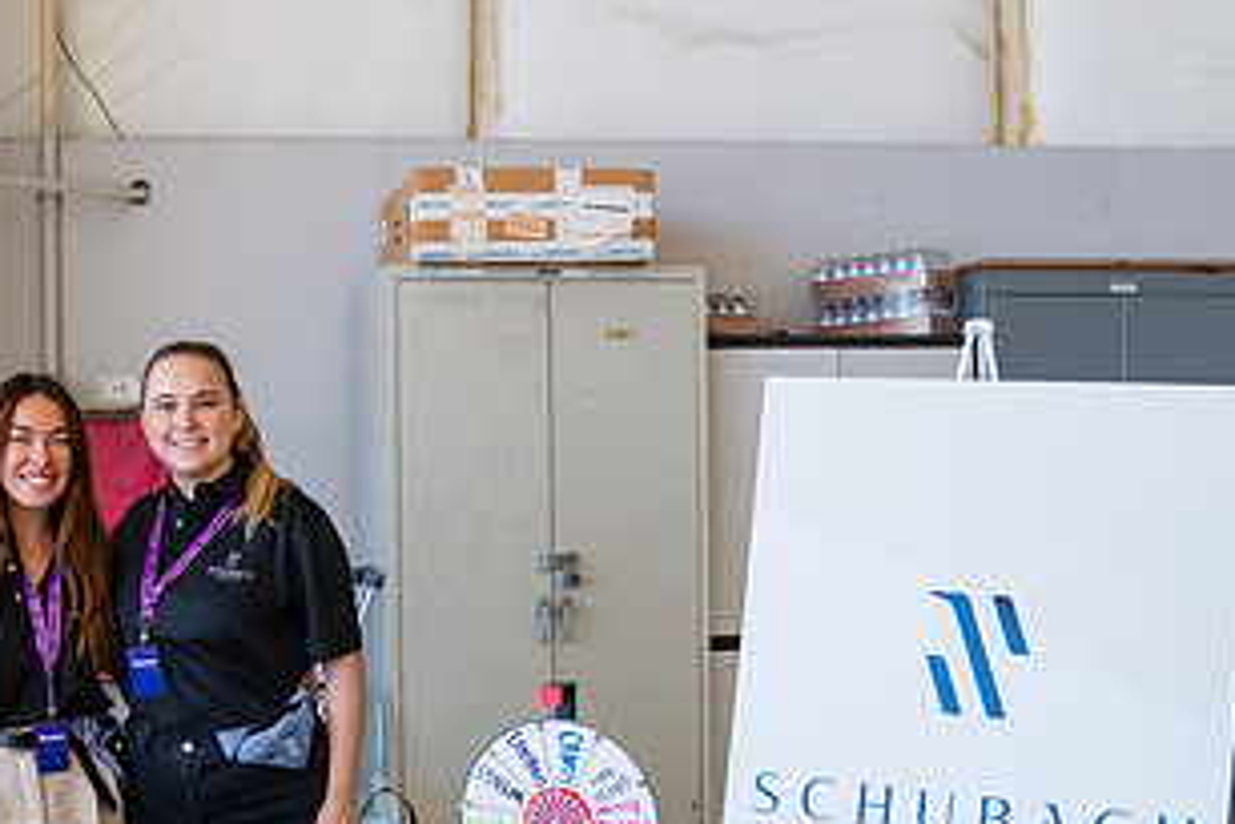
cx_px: 346
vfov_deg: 24.2
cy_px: 503
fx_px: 1922
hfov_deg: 35.0
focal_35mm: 56
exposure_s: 1/200
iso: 100
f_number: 3.5
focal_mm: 28
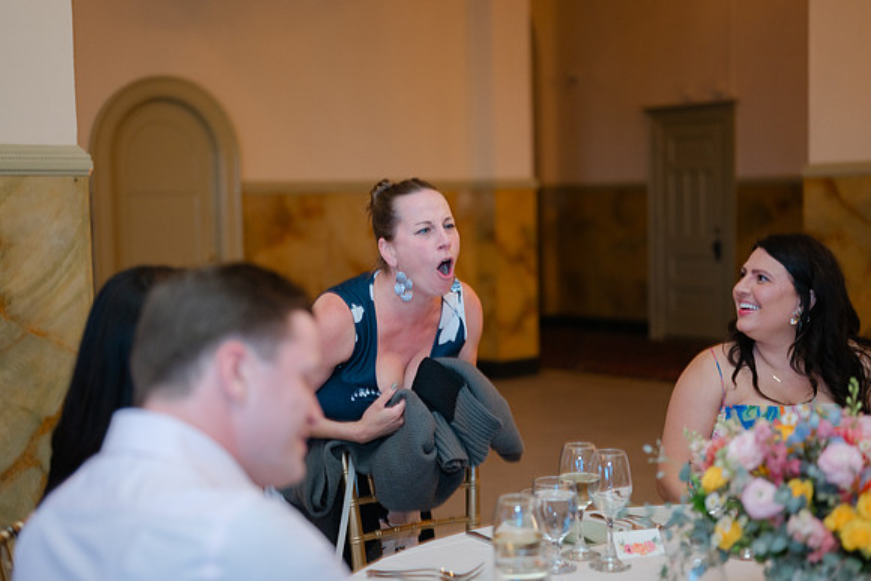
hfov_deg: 39.6
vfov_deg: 27.0
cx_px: 436
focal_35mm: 50
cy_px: 290
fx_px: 1210
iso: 320
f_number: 1.8
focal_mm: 50
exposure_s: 1/125
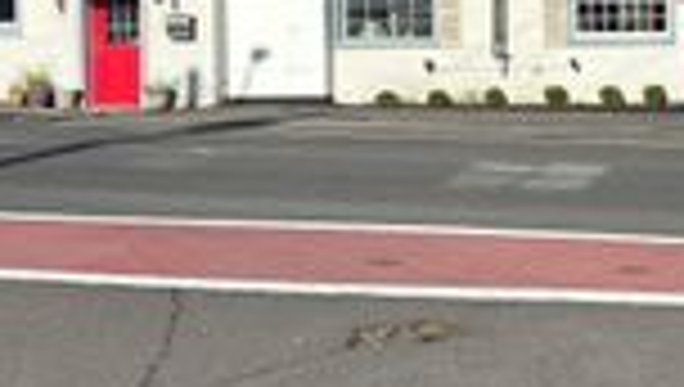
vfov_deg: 13.0
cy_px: 29
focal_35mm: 93
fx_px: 1689
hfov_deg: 22.4
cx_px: 612
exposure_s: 1/4854
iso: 50
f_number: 1.6
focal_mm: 5.96
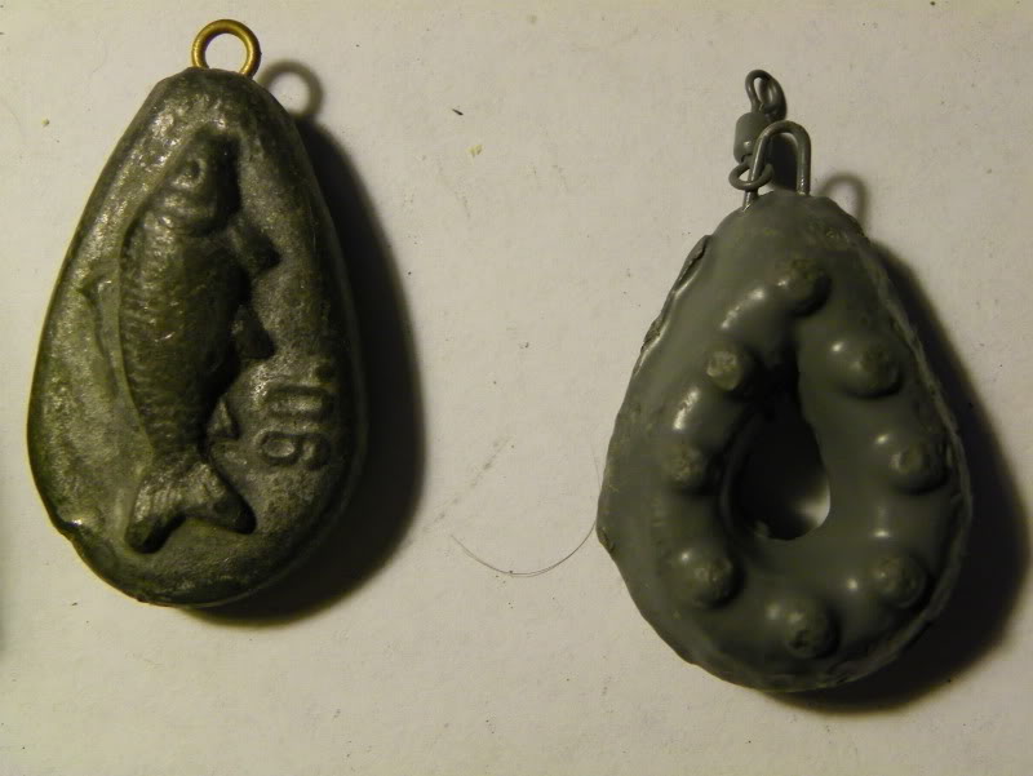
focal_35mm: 52
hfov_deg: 36.8
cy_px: 388
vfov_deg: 28.1
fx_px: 1553
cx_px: 516
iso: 160
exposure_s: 1/40
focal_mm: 9.2
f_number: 3.5
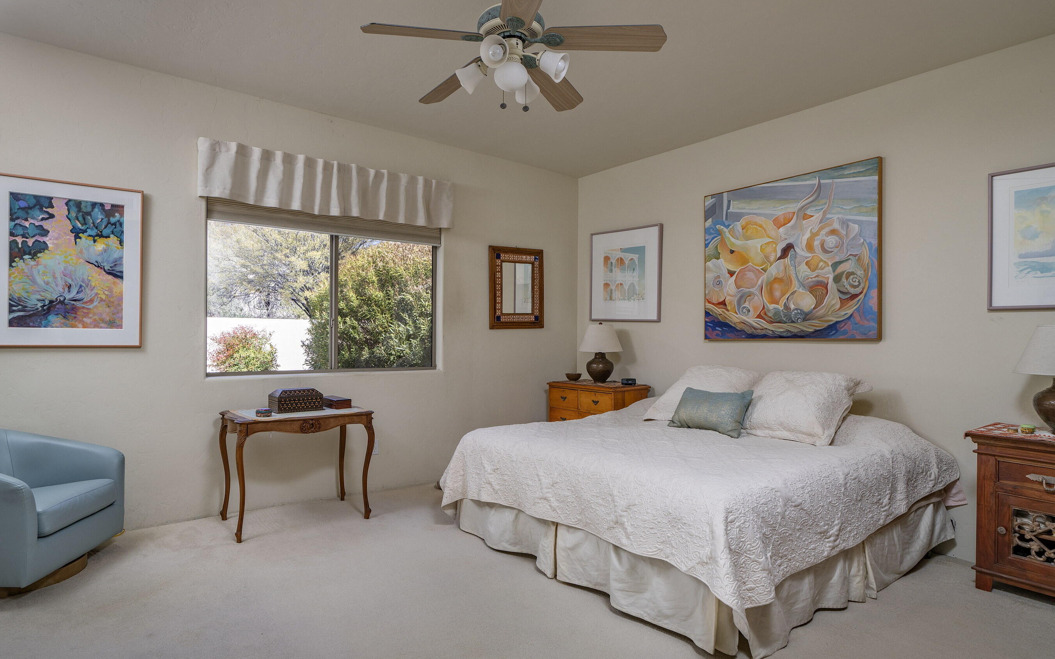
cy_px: 360
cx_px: 518
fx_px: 546
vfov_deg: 62.1
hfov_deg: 88.0
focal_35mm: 19
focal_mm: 18
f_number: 7.1
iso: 200
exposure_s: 1/160
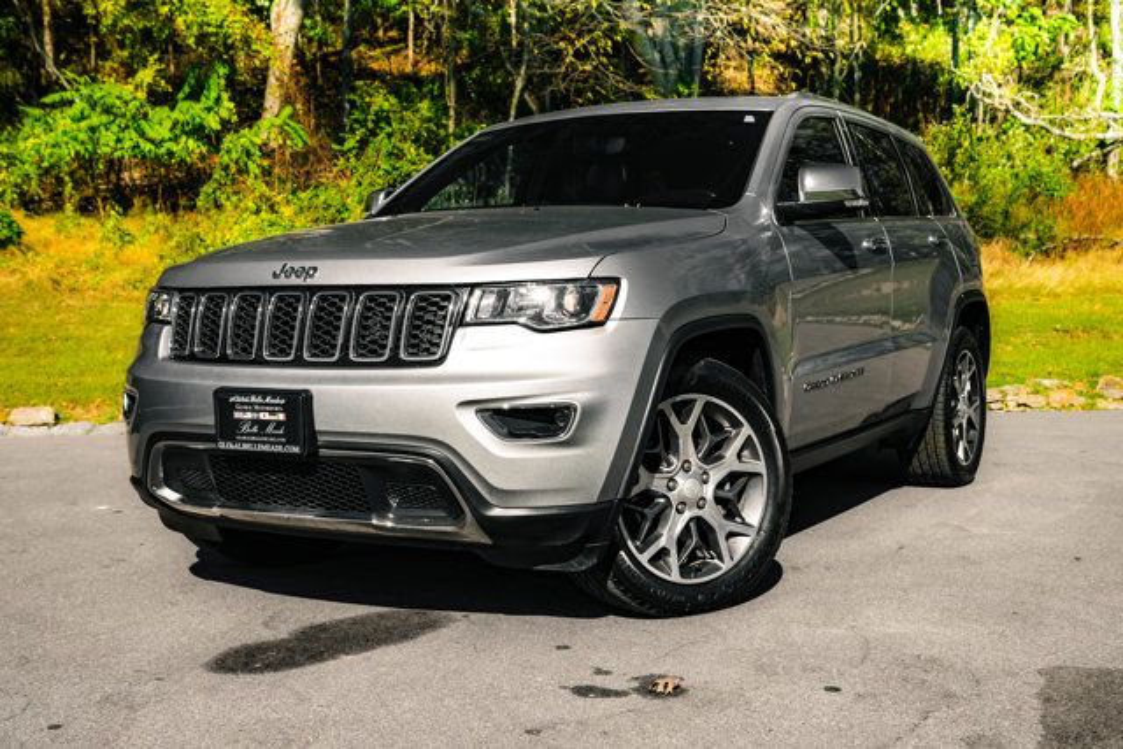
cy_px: 374
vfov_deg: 29.5
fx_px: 1424
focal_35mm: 46
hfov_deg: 43.0
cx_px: 562
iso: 320
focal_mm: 44
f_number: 8
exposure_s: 1/320
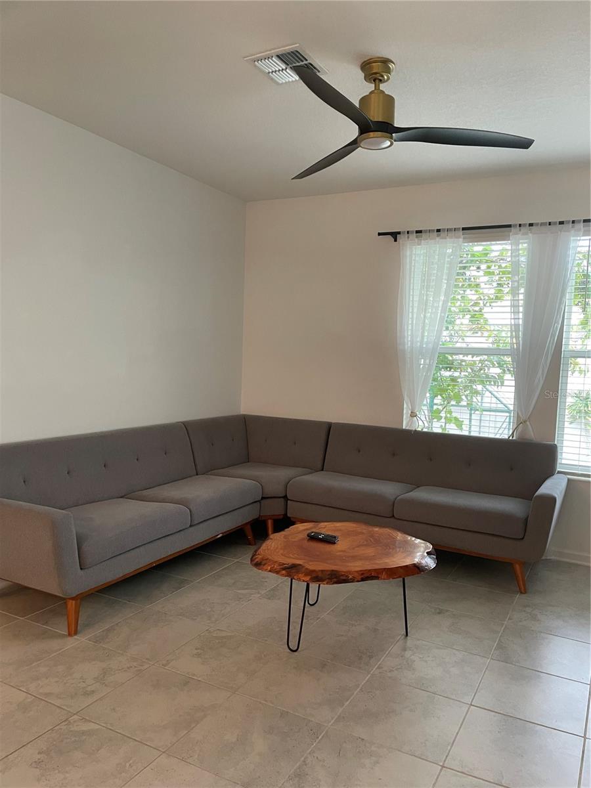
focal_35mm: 26
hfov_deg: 53.1
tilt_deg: -2.9
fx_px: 592
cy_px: 394
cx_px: 296
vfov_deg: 67.3
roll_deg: -0.5
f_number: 1.6
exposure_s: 1/60
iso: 200
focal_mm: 4.2
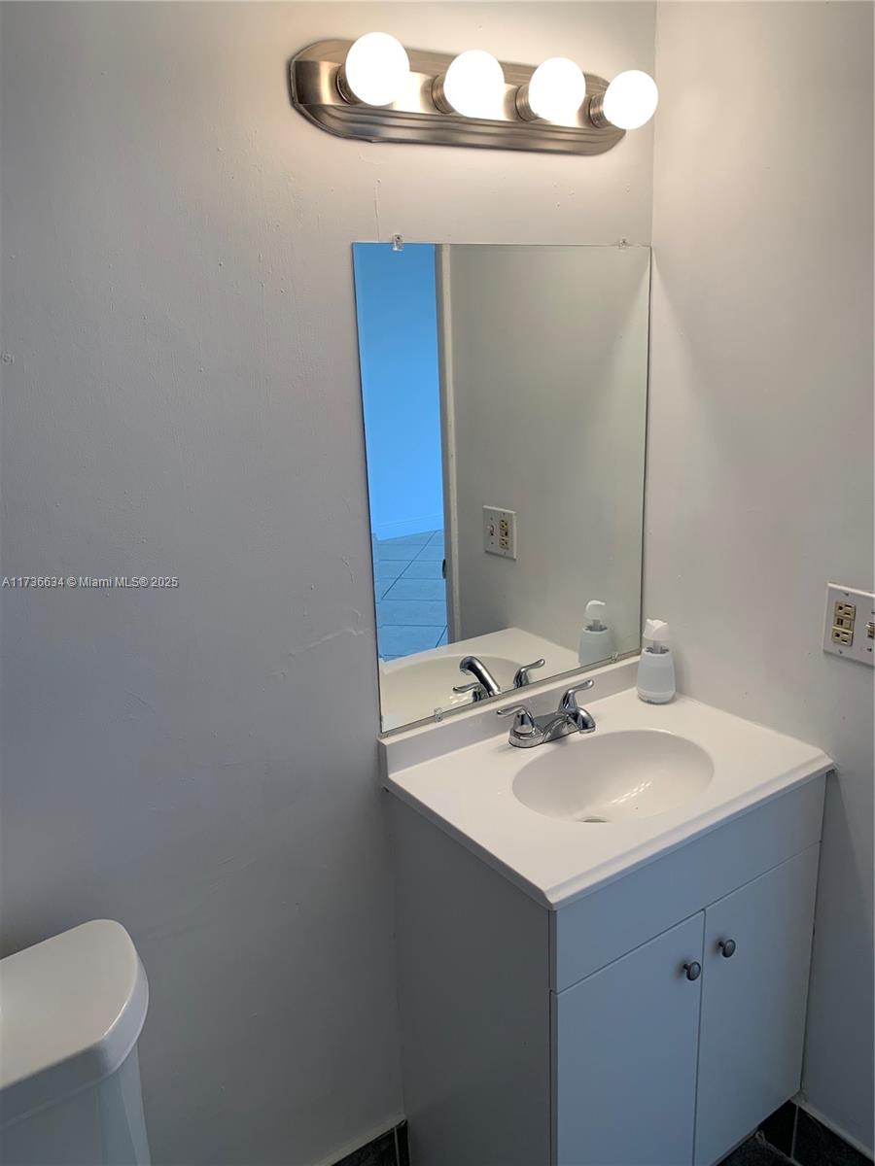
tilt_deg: -14.9
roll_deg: +2.0
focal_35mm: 26
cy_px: 583
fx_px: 876
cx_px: 438
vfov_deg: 67.3
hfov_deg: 53.1
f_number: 1.8
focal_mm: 4.25
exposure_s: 1/120
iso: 50
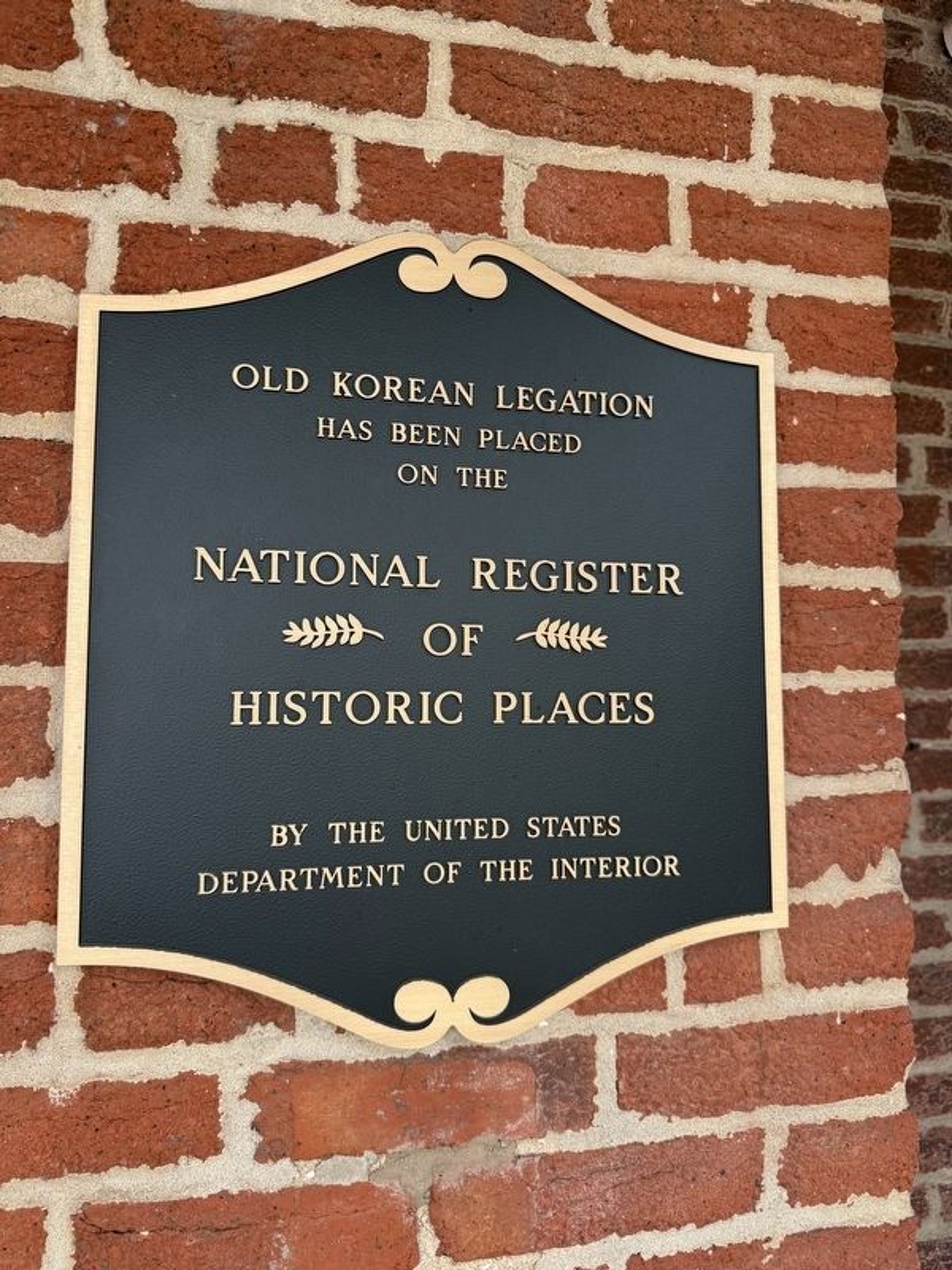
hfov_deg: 56.8
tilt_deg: +5.3
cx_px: 476
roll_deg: +2.4
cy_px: 635
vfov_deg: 71.6
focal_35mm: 24
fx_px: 880
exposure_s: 1/121
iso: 125
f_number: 1.78
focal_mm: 6.76
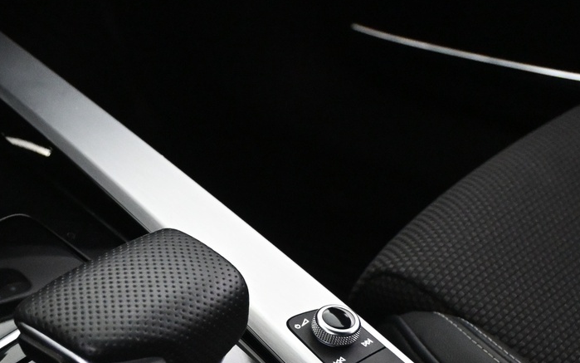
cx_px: 28
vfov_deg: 16.3
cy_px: 376
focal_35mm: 78
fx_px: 1233
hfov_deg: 25.4
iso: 5000
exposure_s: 1/60
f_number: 4
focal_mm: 22
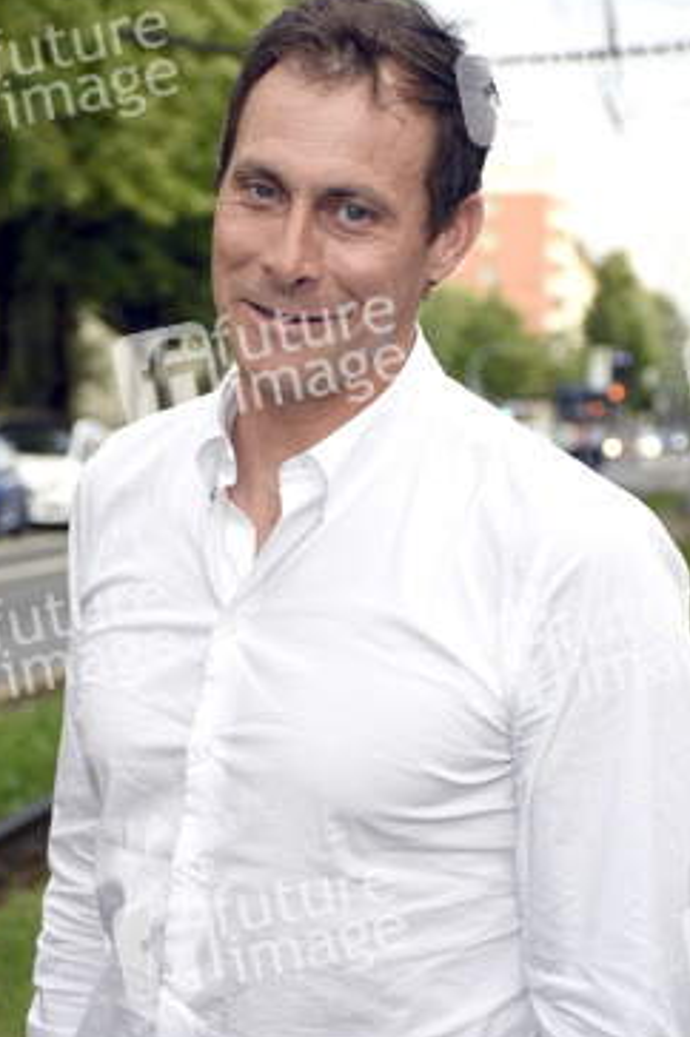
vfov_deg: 16.6
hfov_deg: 11.1
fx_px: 3559
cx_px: 342
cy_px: 507
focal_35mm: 124
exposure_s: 1/160
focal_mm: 75
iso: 1000
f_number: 6.3
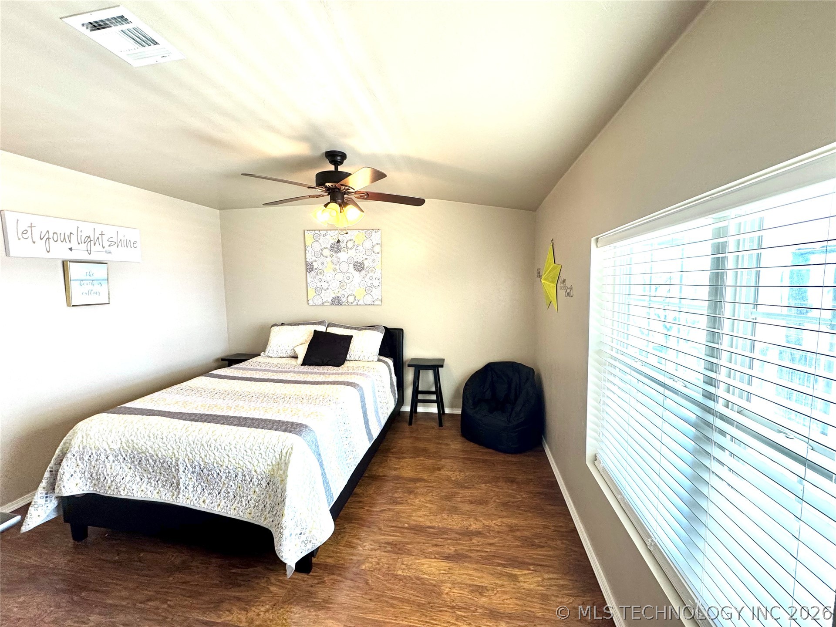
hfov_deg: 102.1
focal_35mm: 14
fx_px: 338
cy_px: 314
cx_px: 418
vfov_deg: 85.7
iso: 160
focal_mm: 2.22
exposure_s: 1/60
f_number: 2.2
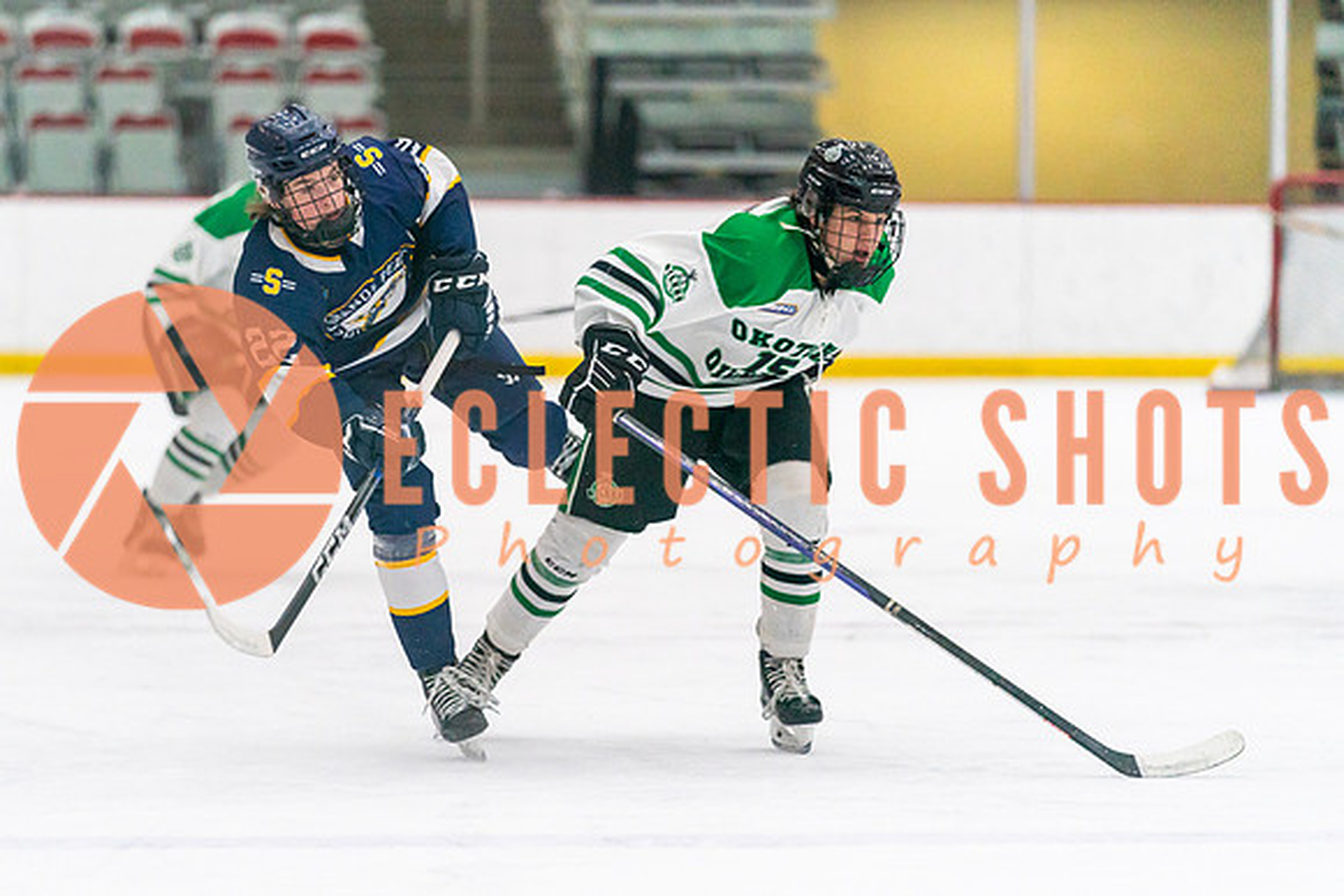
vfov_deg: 5.4
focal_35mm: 255
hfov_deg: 8.1
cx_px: 519
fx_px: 9538
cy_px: 491
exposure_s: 1/1250
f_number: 2.8
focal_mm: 200
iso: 3200
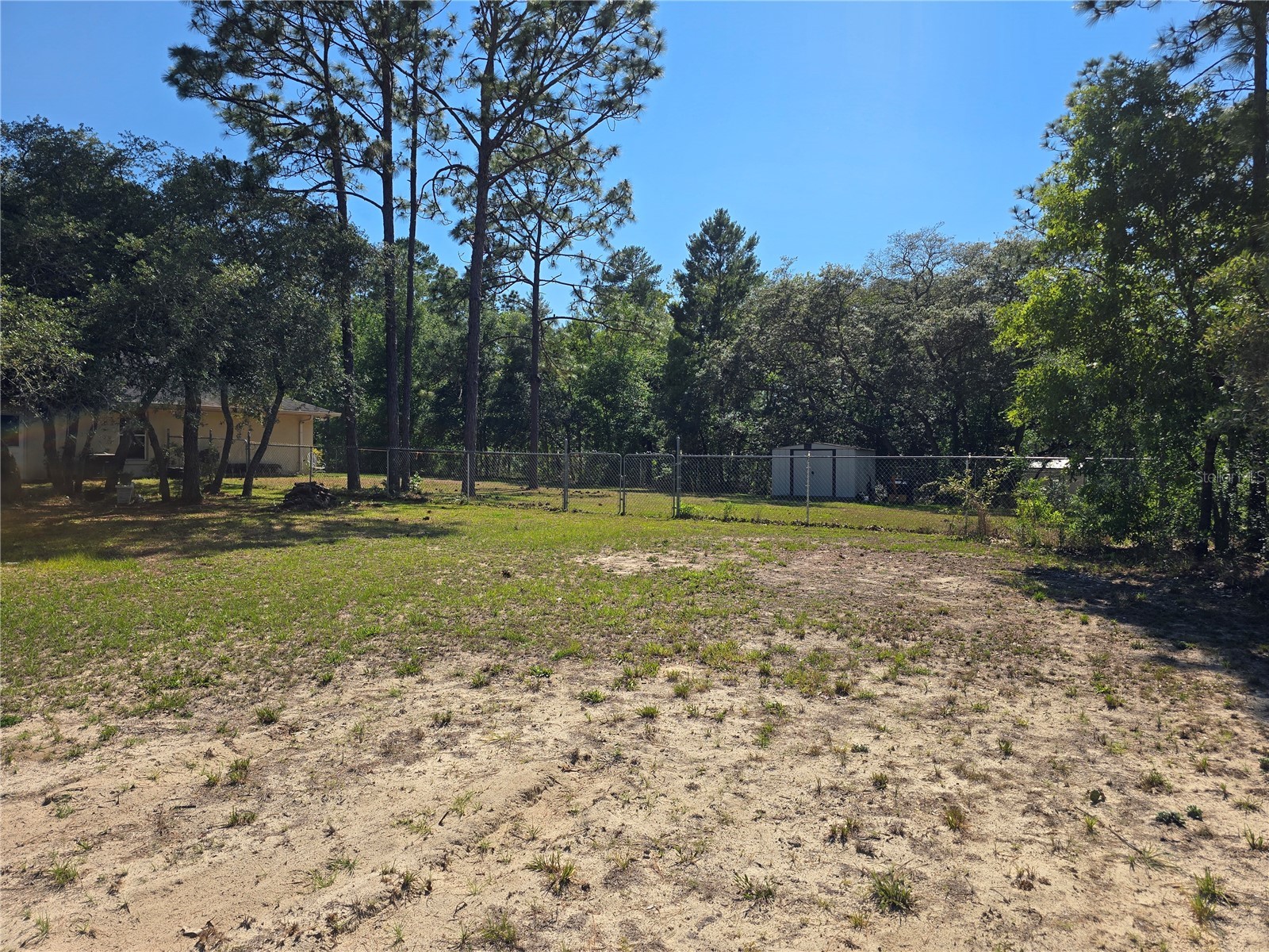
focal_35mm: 23
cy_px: 476
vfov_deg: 58.9
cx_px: 634
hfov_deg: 73.9
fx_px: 843
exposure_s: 1/788
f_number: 1.7
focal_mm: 6.3
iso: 12
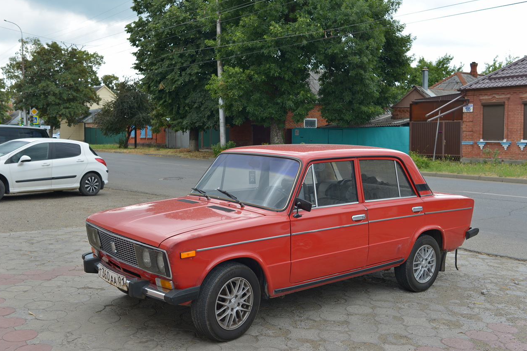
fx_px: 527
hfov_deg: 53.1
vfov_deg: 36.9
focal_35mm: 36
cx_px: 259
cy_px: 178
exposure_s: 1/250
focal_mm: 35
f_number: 6.3
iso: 250
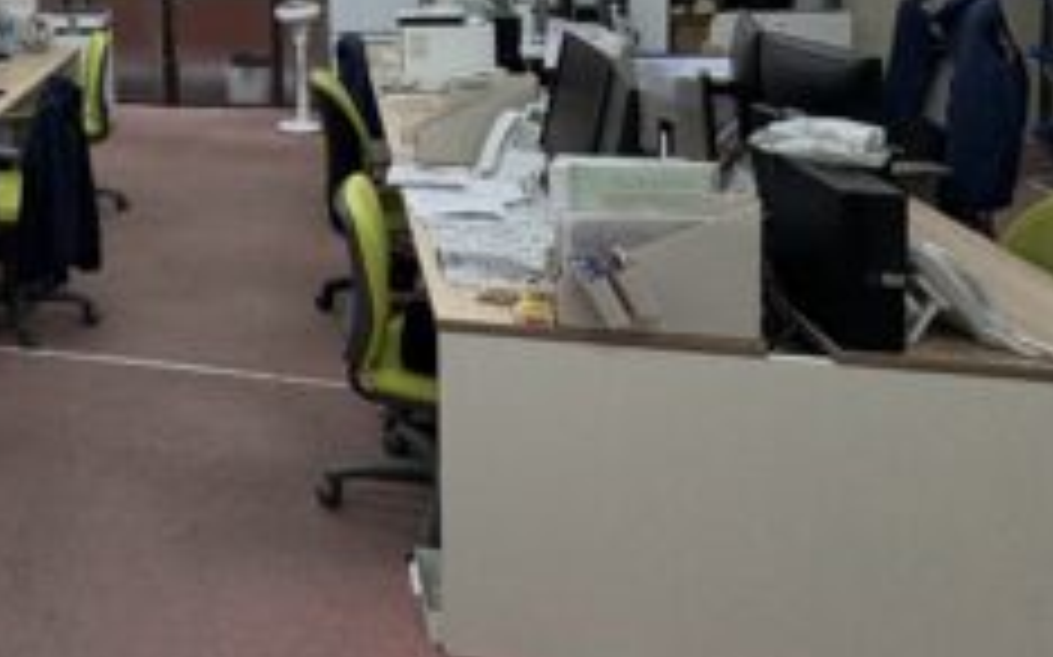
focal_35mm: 38
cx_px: -72
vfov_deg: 30.8
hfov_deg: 42.1
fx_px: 1090
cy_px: -22
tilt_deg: -4.3
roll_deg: +3.9
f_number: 2.2
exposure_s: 1/112
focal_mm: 2.22
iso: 100
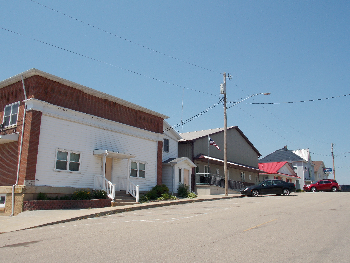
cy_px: 132
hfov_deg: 60.0
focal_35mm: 30
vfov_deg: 46.8
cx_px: 175
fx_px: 303
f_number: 3.3
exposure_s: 1/1000
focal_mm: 5.3
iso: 80
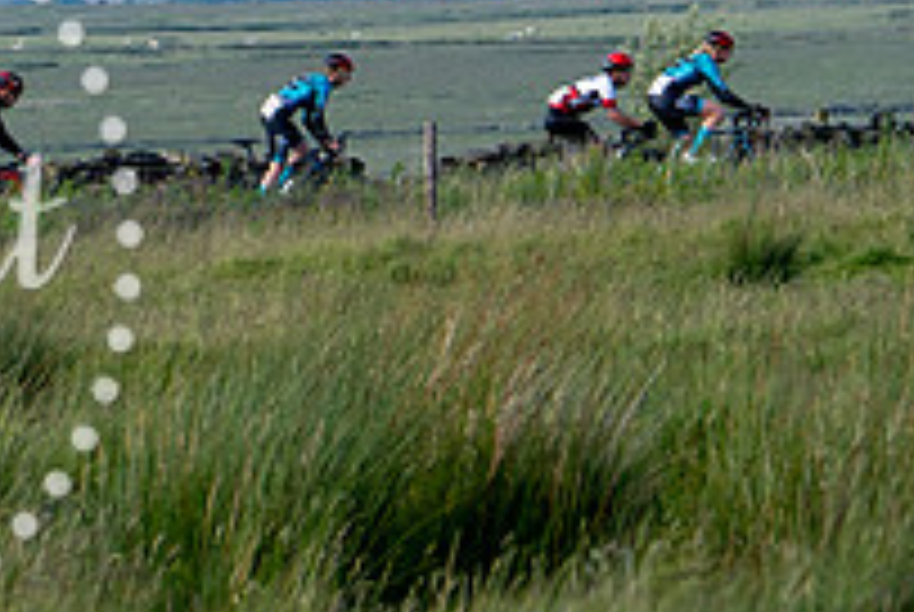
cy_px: -947
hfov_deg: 4.0
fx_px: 13094
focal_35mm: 515
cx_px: 887
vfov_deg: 2.7
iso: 200
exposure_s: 1/320
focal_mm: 86
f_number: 6.3
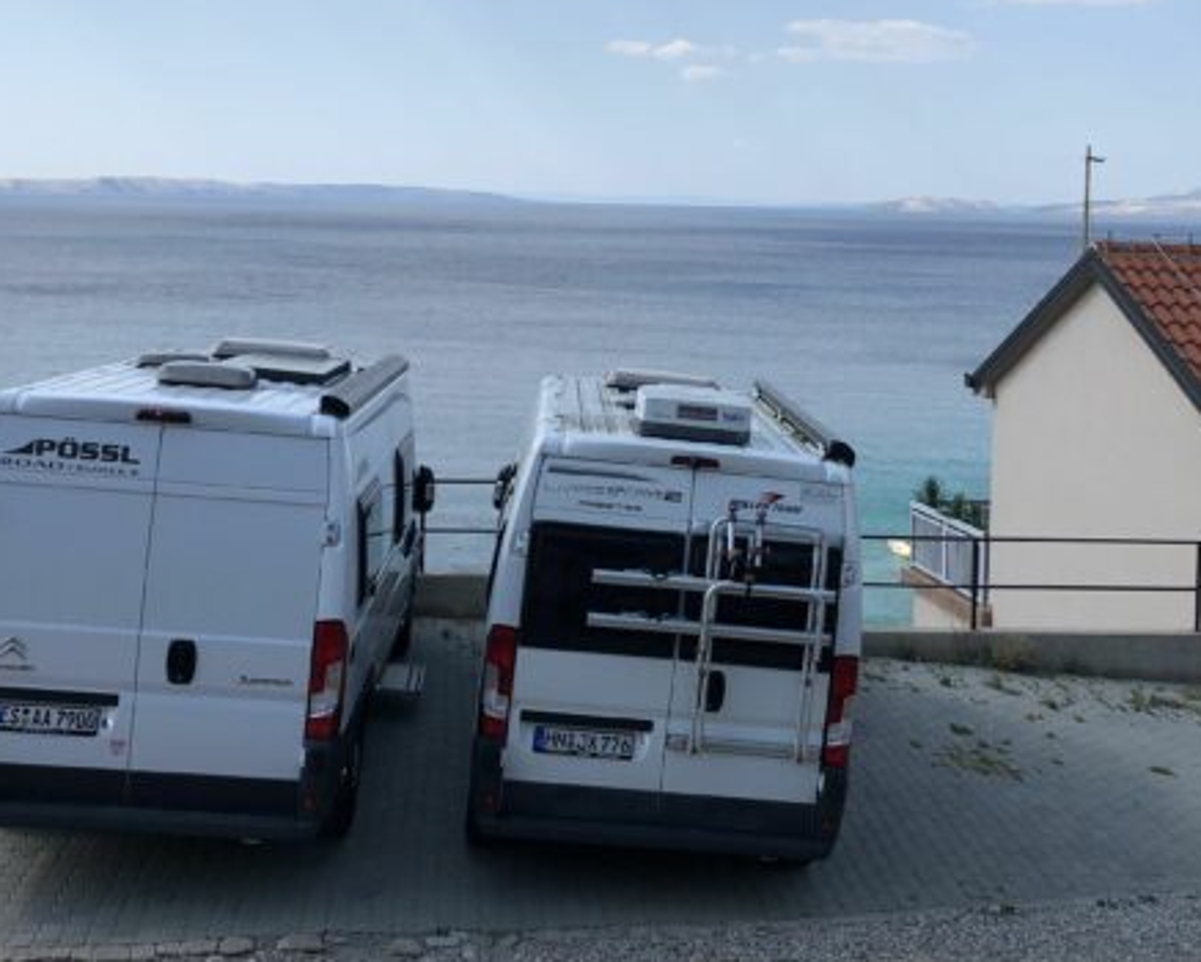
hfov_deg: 38.6
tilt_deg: -1.3
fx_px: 1707
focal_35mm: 48
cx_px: 734
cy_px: 283
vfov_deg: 31.1
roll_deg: -0.7
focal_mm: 3.99
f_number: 1.8
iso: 20
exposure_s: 1/2525
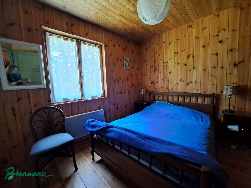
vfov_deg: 89.9
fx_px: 94
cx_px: 126
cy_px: 94
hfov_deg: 106.2
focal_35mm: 13
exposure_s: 1/25
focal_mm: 1.74
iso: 250
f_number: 2.2
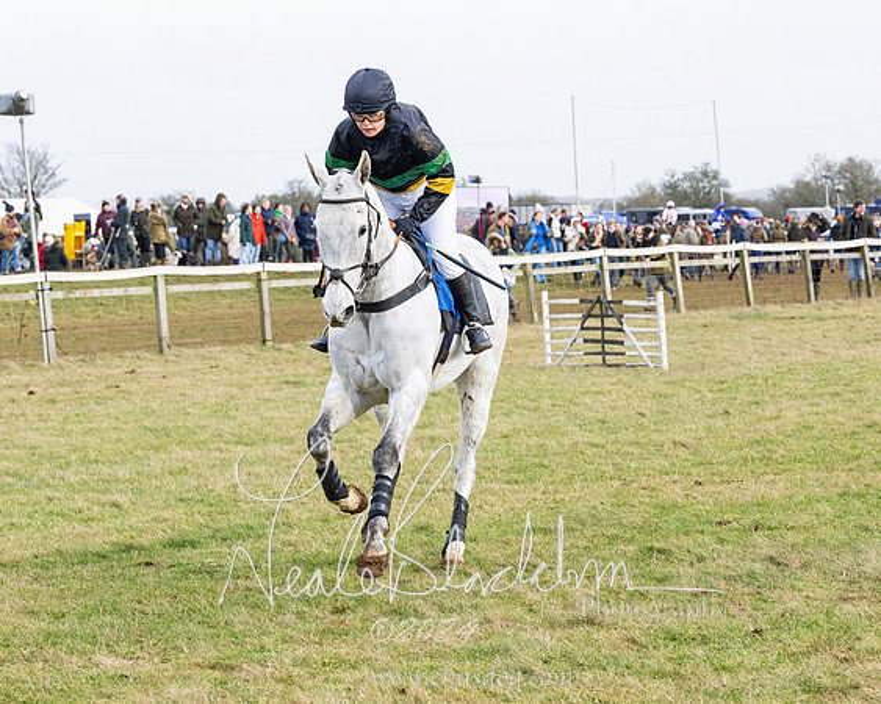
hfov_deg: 16.3
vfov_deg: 13.0
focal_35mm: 118
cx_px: 440
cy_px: 352
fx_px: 3084
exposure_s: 1/1600
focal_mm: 70
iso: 800
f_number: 5
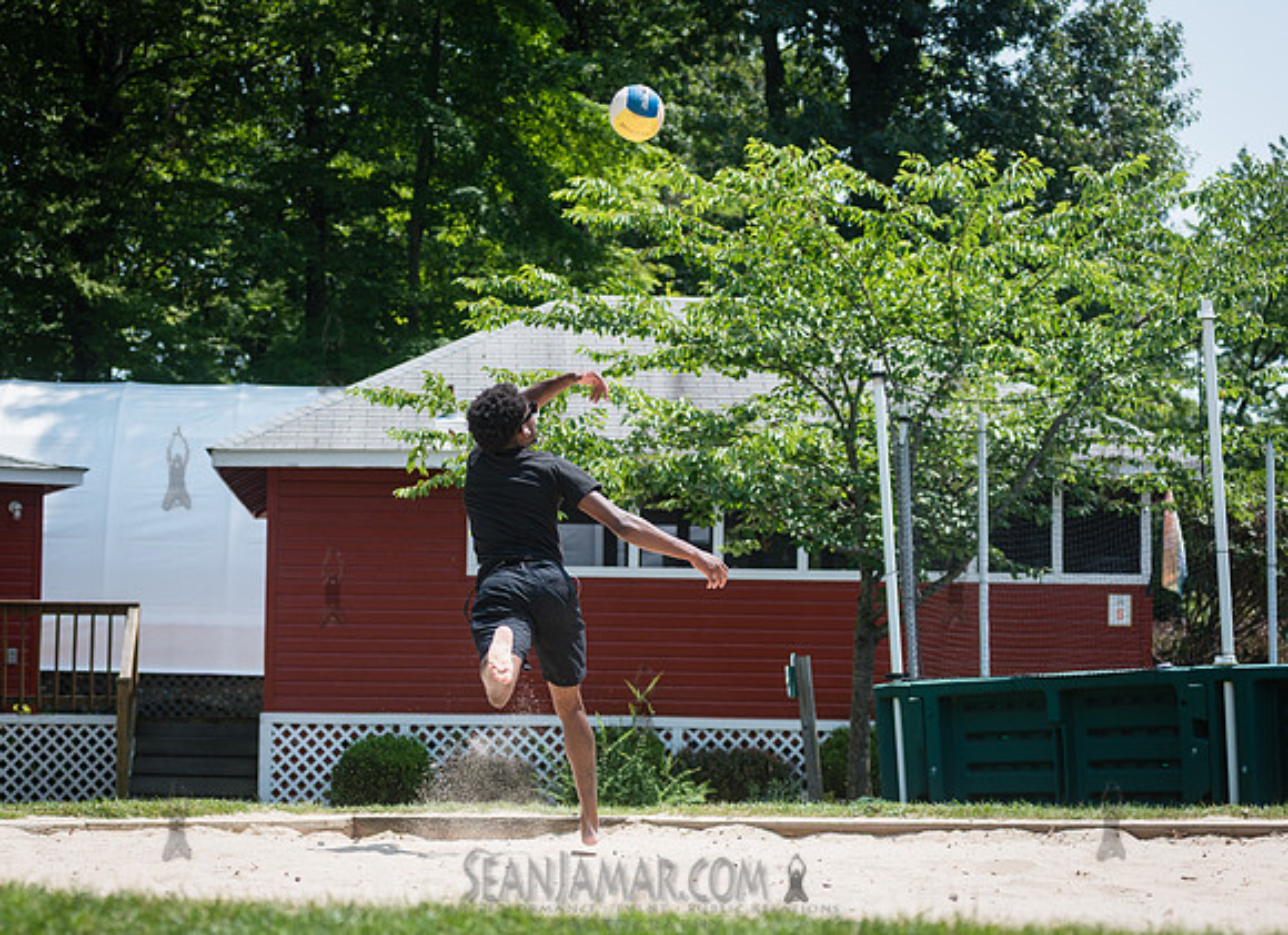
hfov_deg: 20.8
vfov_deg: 15.2
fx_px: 3499
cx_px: 501
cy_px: 483
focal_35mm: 95
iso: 200
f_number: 4
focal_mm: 80
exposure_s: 1/1000
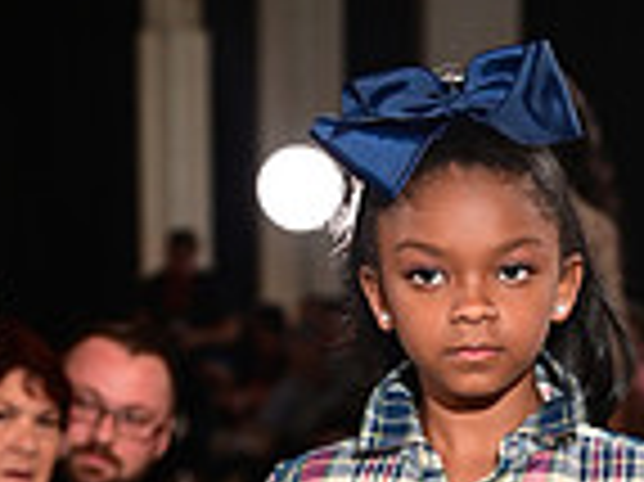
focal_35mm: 391
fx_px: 7268
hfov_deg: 5.1
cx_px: 383
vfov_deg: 3.7
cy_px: 1180
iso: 1000
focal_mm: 100
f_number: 6.3
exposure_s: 1/125
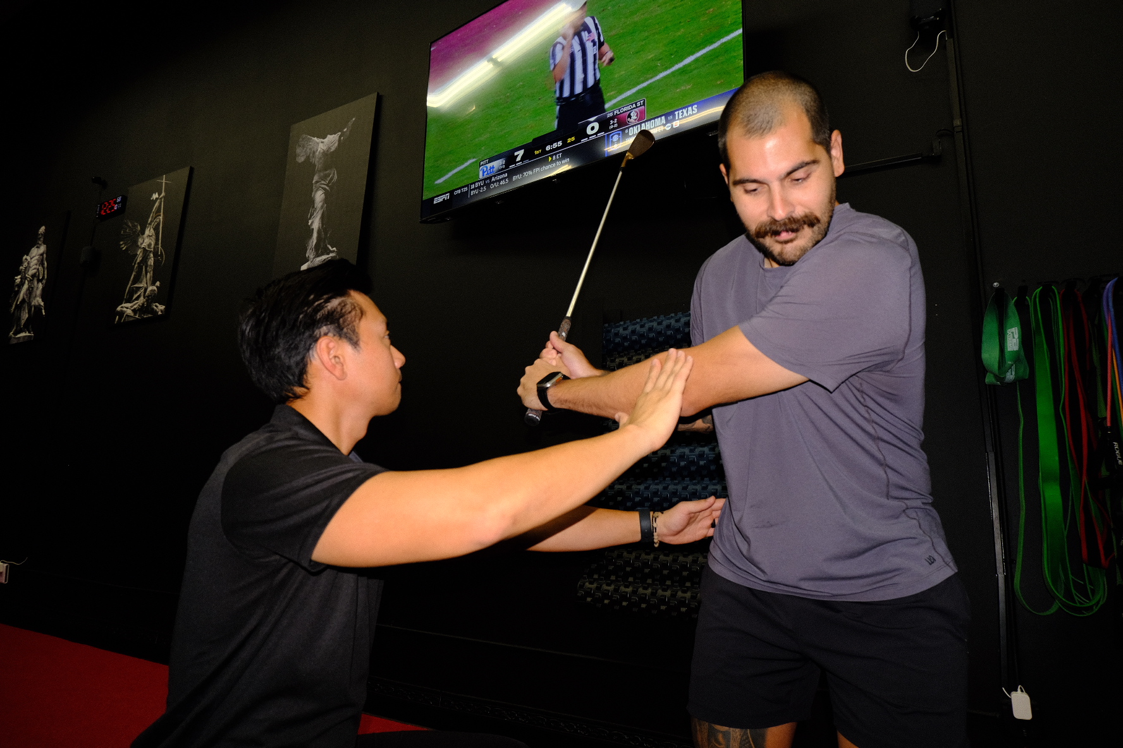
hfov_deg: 76.1
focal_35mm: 23
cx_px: 562
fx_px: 717
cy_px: 374
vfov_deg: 55.1
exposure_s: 1/60
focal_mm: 15
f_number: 3.5
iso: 500
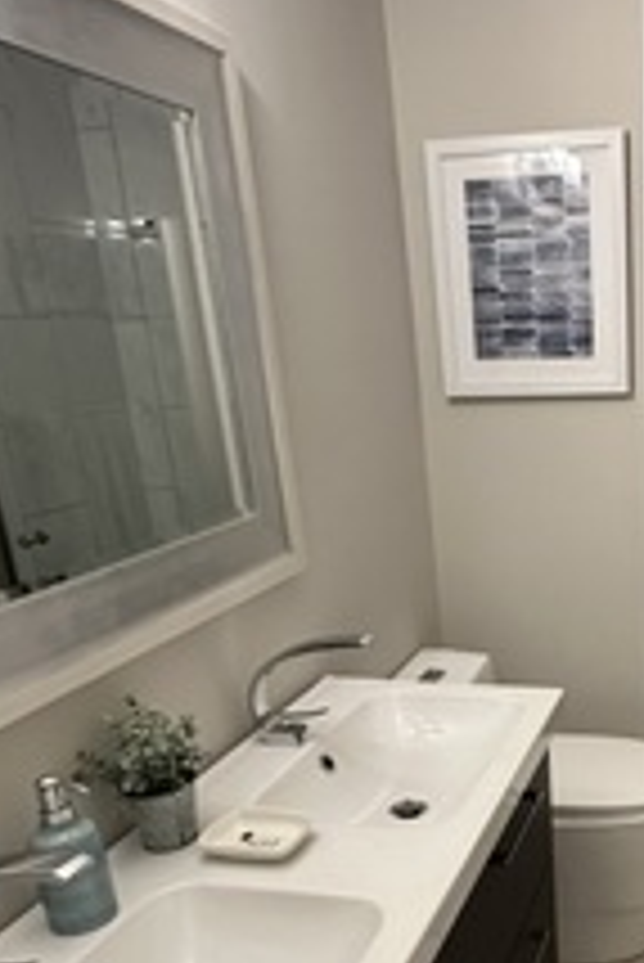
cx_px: 606
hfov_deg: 36.0
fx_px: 911
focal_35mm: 34
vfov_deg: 54.5
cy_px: 652
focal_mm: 2.22
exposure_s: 1/60
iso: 320
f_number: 2.2
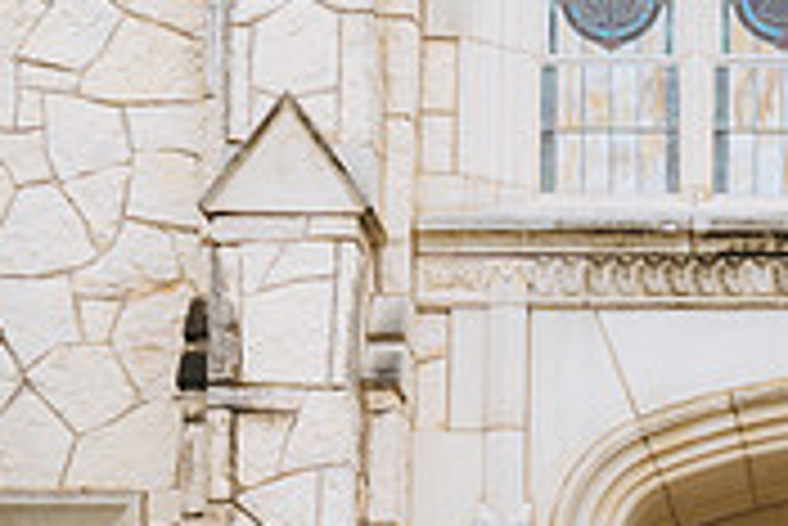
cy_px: 696
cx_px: 918
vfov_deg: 10.0
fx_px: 2935
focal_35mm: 134
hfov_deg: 14.8
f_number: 4
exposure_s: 1/800
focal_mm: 32
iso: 250
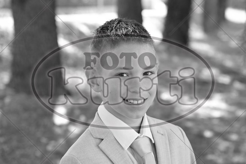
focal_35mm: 91
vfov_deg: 15.0
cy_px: 82
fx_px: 622
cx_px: 123
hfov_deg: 22.4
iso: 640
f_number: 5.6
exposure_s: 1/160
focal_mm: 91
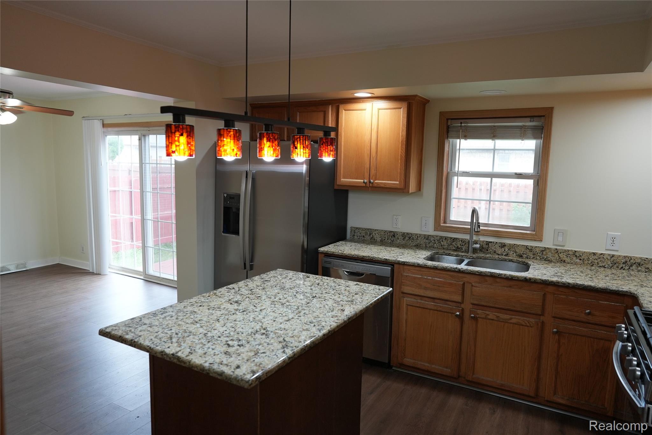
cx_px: 326
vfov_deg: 53.2
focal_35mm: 24
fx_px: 435
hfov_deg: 73.7
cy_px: 218
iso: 800
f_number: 3.5
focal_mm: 24
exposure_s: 1/125
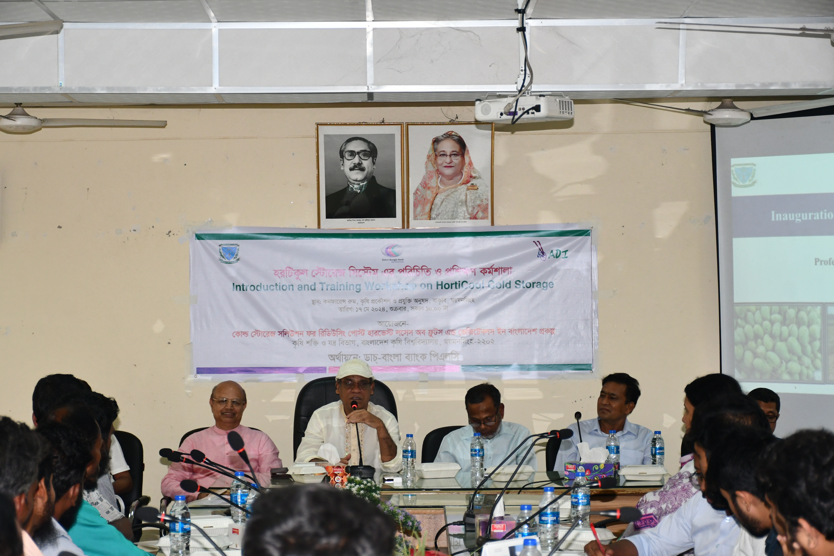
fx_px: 1946
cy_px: 278
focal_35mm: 84
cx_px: 417
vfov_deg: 16.3
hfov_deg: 24.2
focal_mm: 56
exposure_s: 1/60
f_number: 4.8
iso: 1000
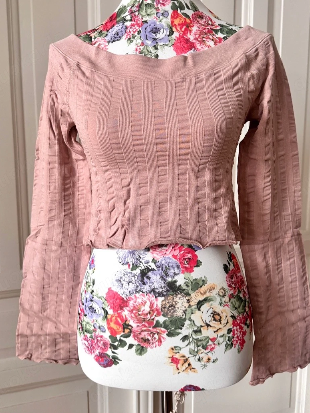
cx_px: 157
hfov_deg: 45.4
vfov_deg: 58.2
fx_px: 370
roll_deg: -0.6
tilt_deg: -8.6
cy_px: 180
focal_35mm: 31
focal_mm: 6.76
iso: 200
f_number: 1.78
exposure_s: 1/76
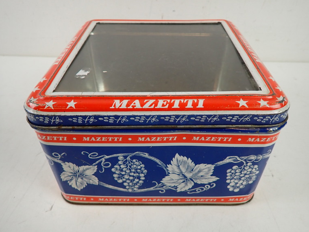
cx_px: 159
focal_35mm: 20
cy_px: 118
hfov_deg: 81.7
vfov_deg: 66.0
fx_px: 179
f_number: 2
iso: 200
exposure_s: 1/100
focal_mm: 3.33
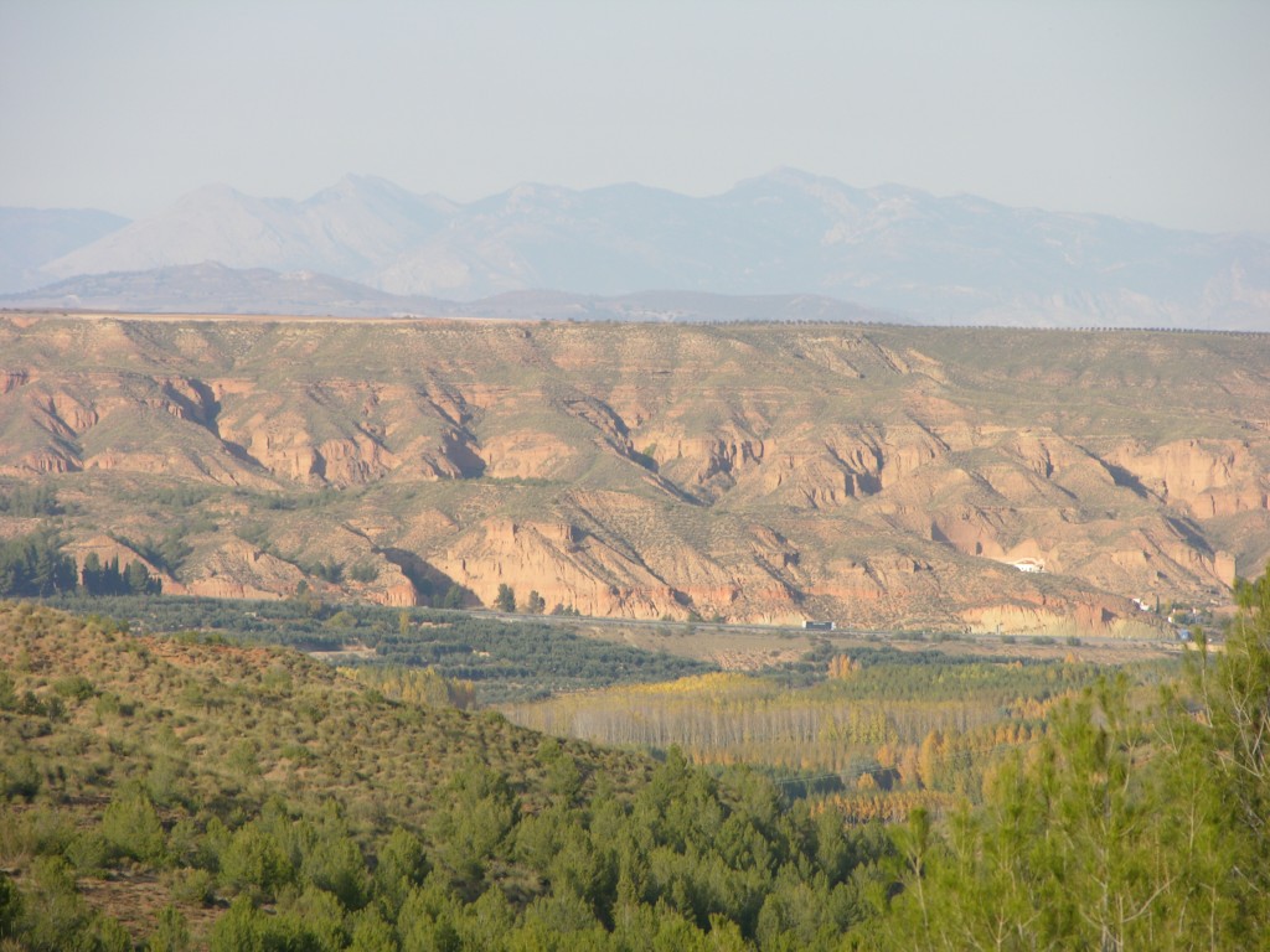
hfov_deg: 7.1
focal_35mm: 280
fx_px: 10273
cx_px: 635
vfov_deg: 5.3
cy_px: 476
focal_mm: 71.2
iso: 50
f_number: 4.7
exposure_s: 1/226
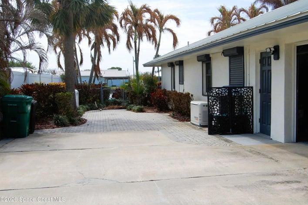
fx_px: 393
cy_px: 104
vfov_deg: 29.2
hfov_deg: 42.8
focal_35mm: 46
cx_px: 157
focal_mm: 30
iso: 200
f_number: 10
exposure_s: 1/400
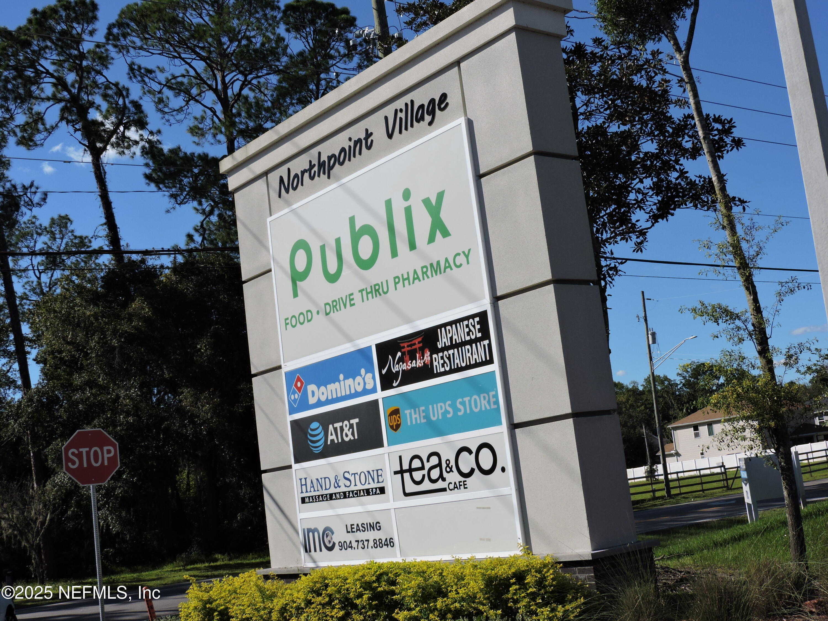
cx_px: 414
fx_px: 1124
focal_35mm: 47
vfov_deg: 30.9
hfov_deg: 40.4
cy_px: 310
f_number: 3.9
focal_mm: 8.4
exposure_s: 1/1250
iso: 100
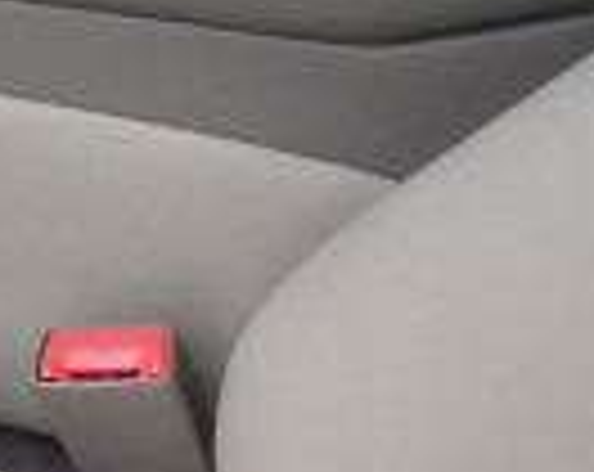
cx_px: -814
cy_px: -103
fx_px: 2333
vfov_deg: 11.3
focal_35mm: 133
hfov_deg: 11.9
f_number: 3.9
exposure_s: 1/40
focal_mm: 5
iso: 800
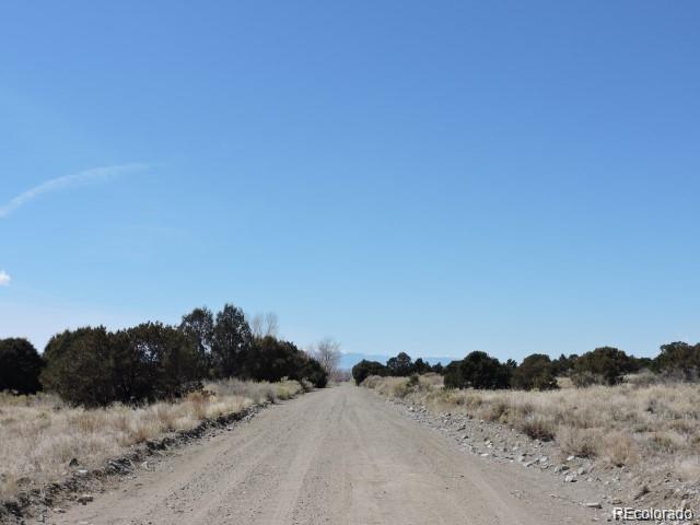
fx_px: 1011
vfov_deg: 29.1
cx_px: 350
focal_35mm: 50
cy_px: 262
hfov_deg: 38.2
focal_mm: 8.9
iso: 100
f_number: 4
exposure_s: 1/1250
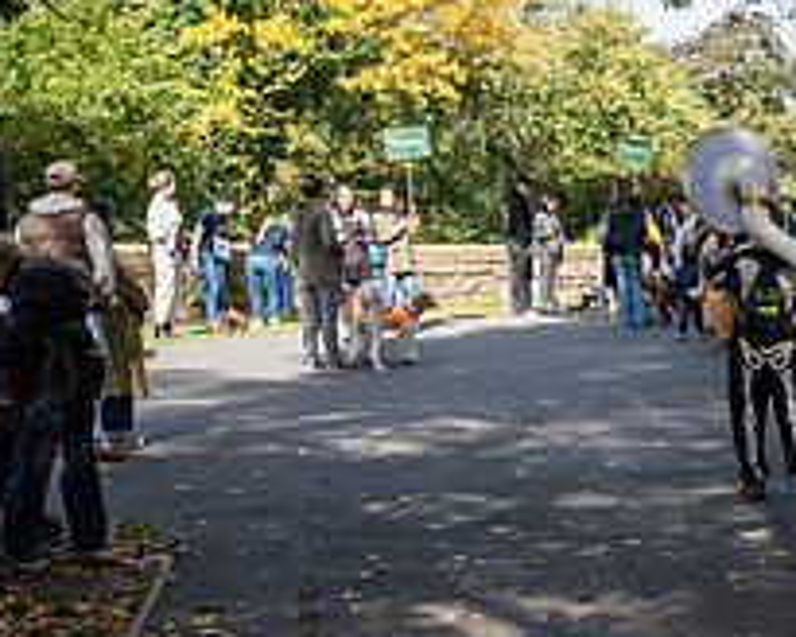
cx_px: 804
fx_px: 1814
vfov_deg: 19.9
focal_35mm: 77
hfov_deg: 23.7
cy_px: 404
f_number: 5
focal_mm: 29
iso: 1000
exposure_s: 1/2500
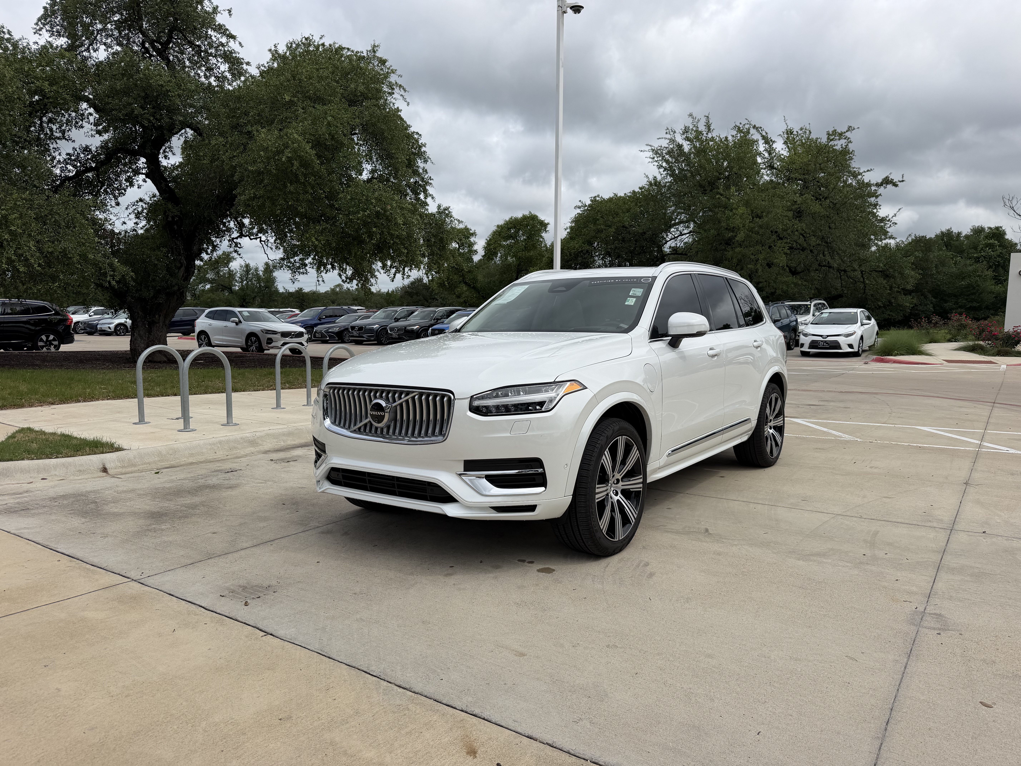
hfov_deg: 71.6
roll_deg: -2.2
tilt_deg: -6.6
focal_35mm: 24
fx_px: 708
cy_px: 383
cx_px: 510
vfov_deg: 56.8
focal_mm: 6.76
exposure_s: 1/5714
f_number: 1.78
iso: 80
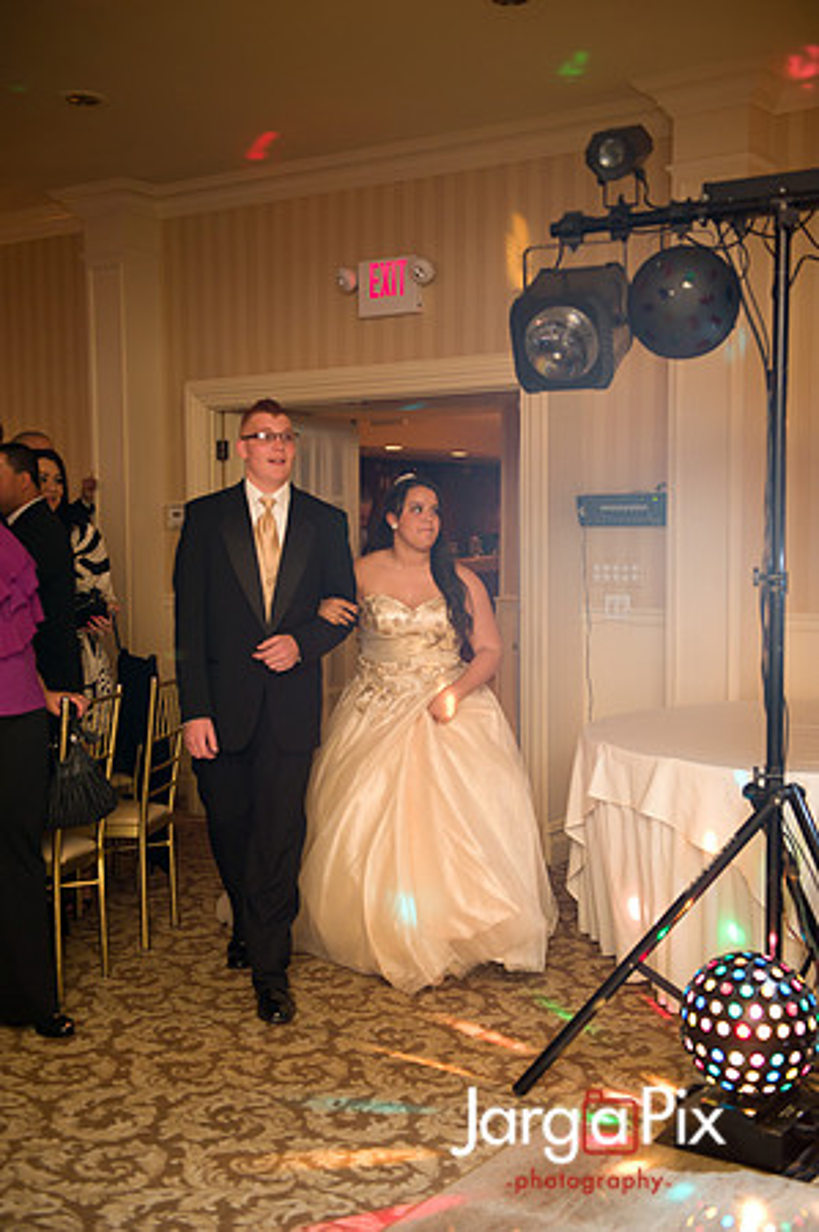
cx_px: 410
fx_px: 1436
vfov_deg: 46.4
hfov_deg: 31.8
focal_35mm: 42
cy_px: 616
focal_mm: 42
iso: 1600
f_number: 3.2
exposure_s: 1/125
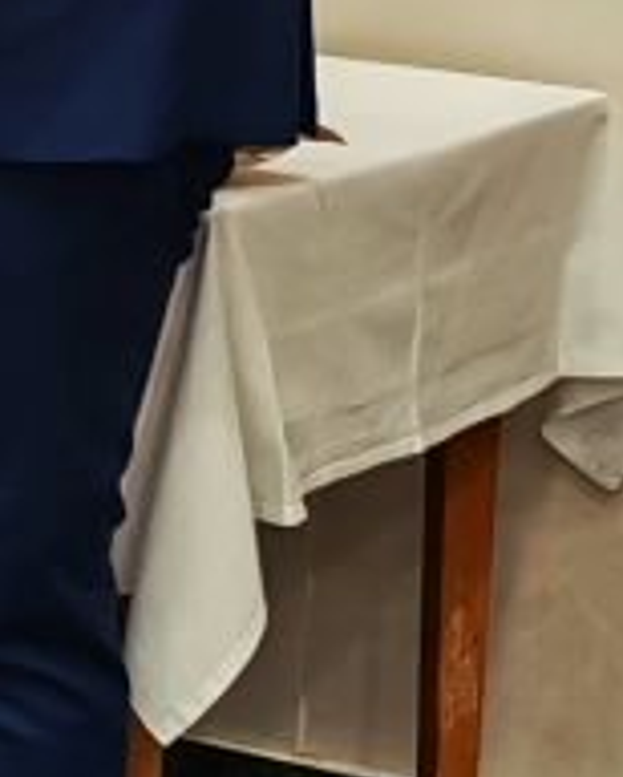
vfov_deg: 8.2
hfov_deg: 6.4
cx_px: -752
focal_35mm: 234
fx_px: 5385
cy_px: -49
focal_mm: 6.12
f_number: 1.9
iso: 400
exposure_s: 1/100
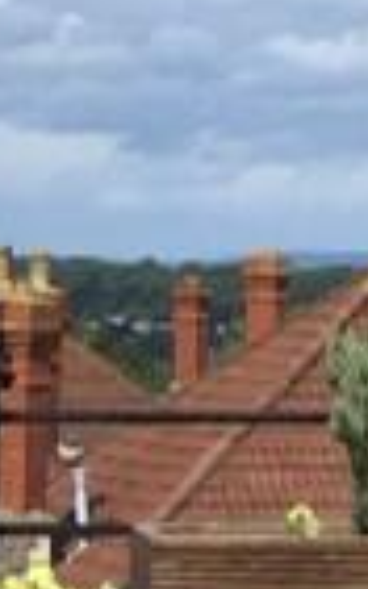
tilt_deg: +2.0
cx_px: 2024
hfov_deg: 4.7
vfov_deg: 9.4
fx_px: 3582
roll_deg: -1.1
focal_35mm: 223
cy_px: 246
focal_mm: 4.15
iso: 25
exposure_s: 1/1570
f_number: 2.2
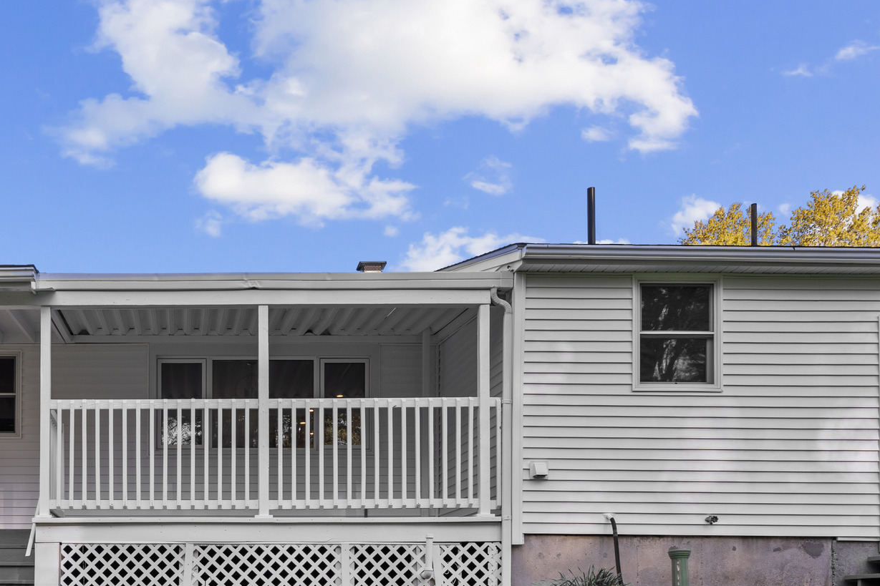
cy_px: 594
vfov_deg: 33.2
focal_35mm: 36
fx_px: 892
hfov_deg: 49.6
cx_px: 183
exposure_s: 1/100
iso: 100
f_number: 5.6
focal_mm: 14.6
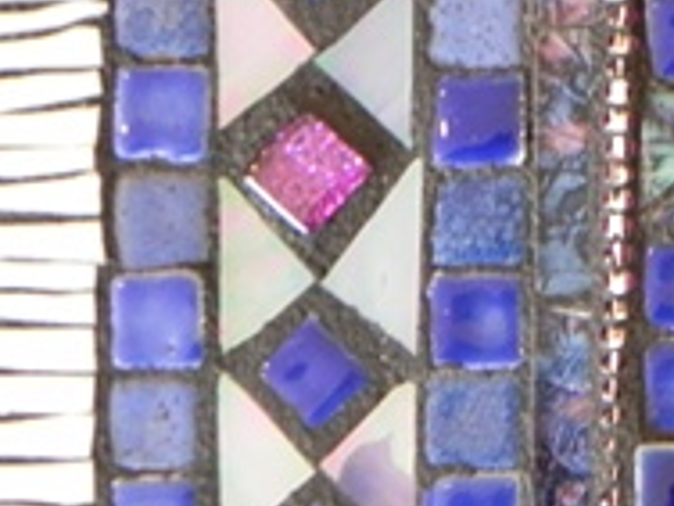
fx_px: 4381
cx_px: 1018
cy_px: 183
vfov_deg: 6.6
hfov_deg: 8.6
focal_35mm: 225
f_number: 3.5
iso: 395
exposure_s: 1/30
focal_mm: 11.8
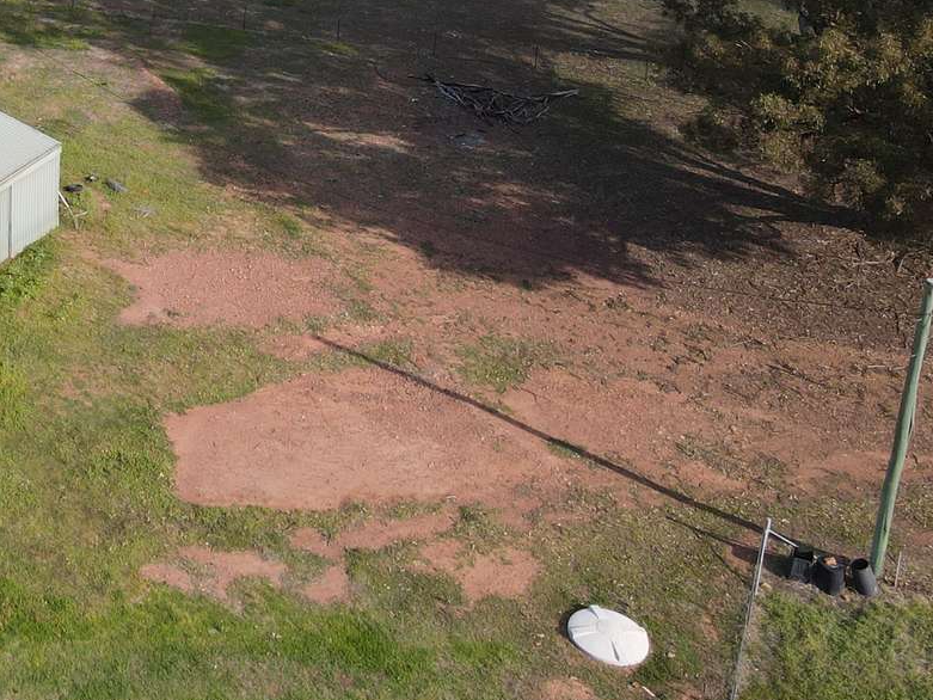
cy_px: -85
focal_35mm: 59
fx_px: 1590
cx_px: -61
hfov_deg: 29.8
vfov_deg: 23.2
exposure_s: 1/400
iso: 100
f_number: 2.8
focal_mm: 4.5
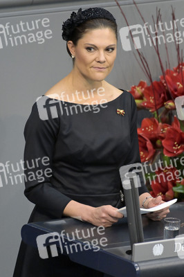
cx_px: 92
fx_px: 3840
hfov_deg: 2.7
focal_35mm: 500
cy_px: 138
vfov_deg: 4.1
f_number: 5.6
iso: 10000
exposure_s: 1/320
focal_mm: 500
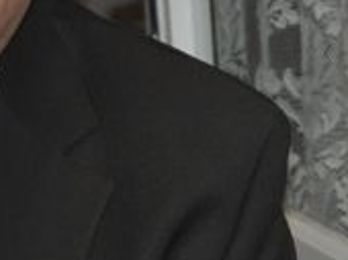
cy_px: 248
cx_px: 274
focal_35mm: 290
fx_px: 2911
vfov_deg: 5.1
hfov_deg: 6.8
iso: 800
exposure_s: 1/60
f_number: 4.5
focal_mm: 38
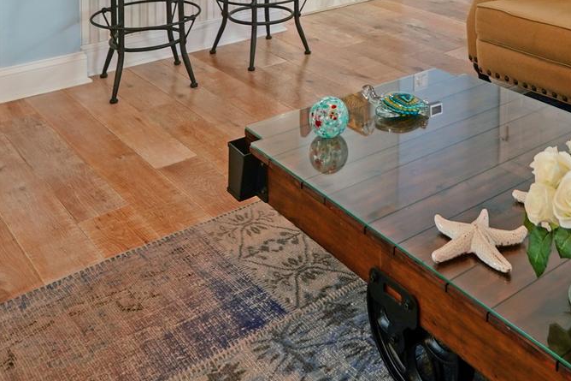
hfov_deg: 41.8
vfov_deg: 23.6
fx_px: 729
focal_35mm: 46
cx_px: 409
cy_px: -185
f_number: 2.8
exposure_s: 1/30
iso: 200
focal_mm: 10
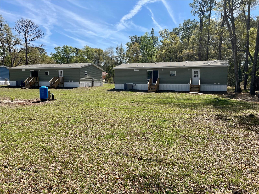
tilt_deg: -4.5
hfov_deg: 67.3
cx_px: 130
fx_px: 195
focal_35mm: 26
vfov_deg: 53.1
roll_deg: +0.3
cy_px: 97
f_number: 1.6
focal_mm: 4.2
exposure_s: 1/3300
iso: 32
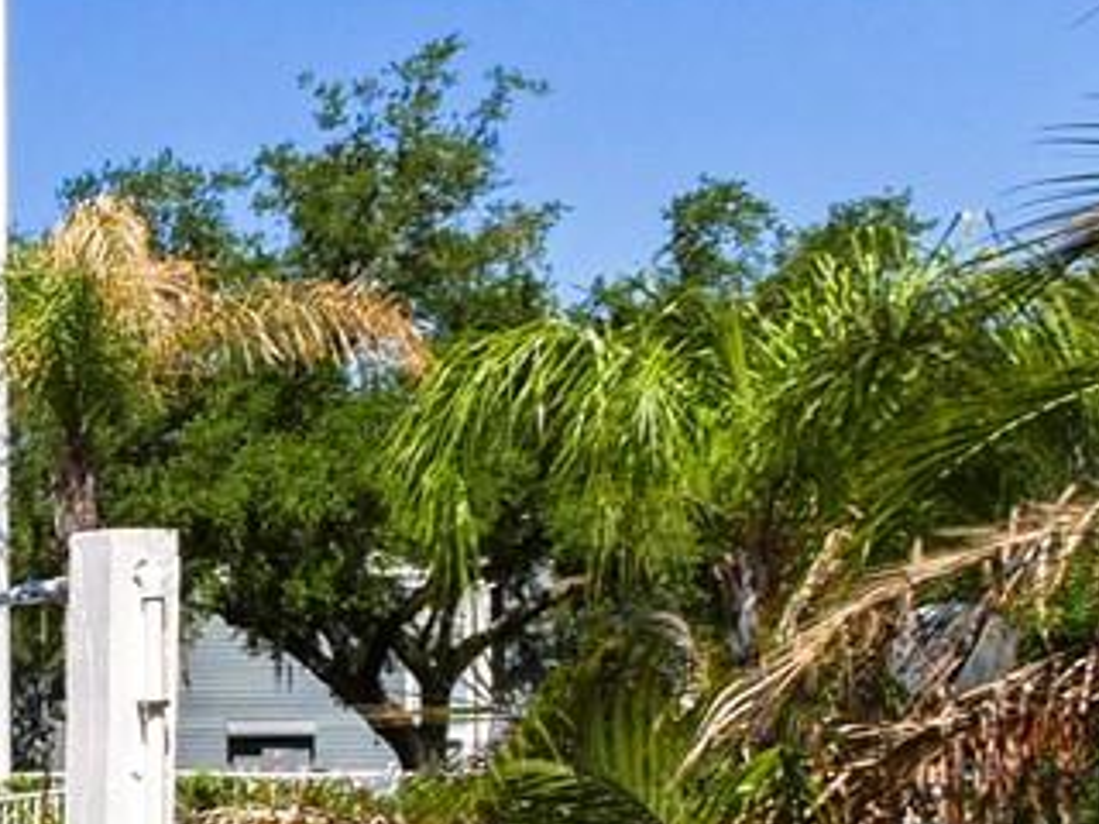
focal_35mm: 70
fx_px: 2222
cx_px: -1181
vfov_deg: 20.6
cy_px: 748
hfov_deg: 17.7
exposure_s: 1/400
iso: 200
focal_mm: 7
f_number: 7.1
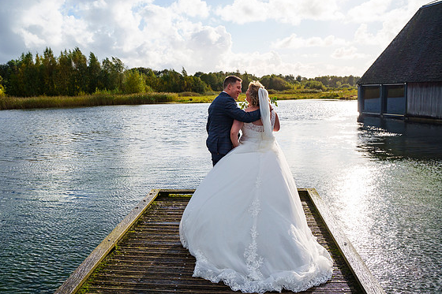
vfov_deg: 44.9
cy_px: 143
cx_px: 214
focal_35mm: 29
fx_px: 356
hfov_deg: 63.7
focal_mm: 28
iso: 250
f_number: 4.5
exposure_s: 1/5000
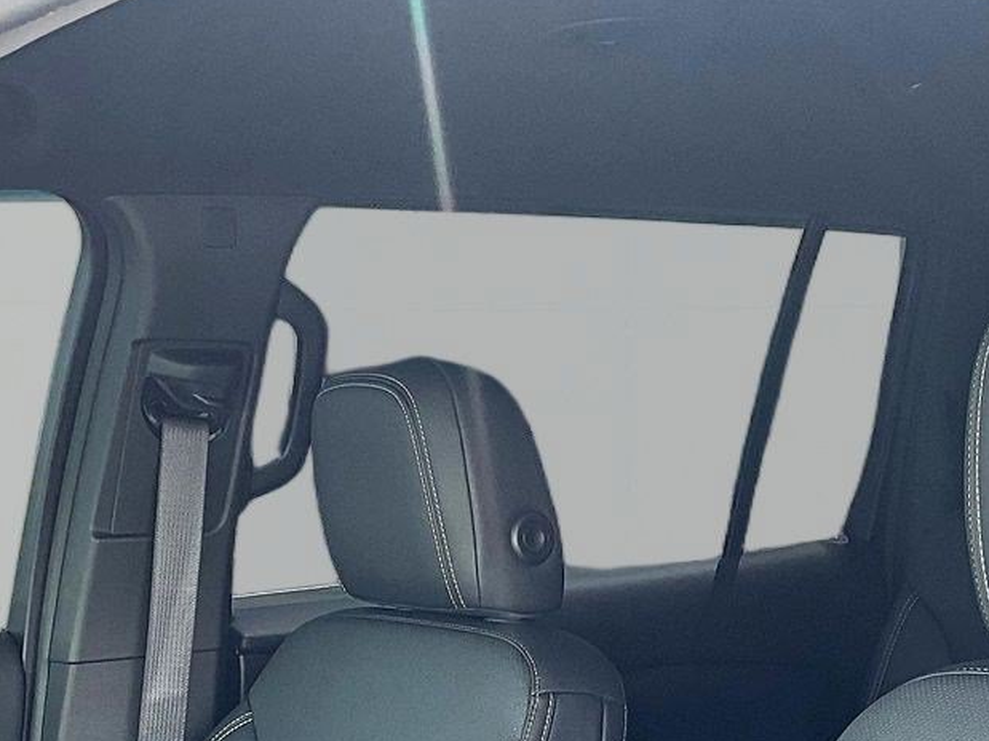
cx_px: 535
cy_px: 888
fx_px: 2142
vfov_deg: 18.6
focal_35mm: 75
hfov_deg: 26.0
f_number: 1.8
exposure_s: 1/122
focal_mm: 3
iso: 64
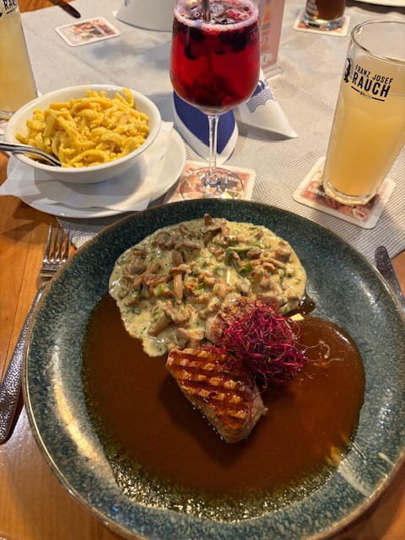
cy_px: 270
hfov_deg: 53.1
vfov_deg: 67.3
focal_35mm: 26
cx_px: 202
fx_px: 406
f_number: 1.6
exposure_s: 1/50
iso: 320
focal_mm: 5.96
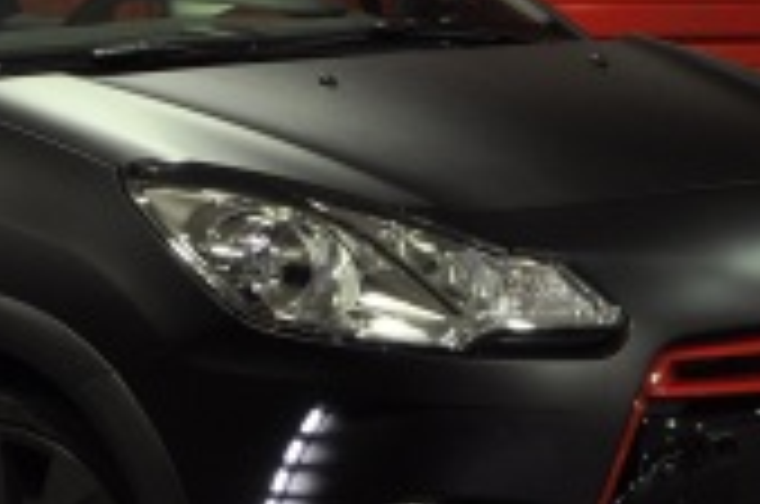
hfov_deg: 9.3
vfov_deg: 6.2
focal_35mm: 219
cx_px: -99
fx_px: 4615
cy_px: 241
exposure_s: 1/13
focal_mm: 42
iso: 500
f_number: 6.3
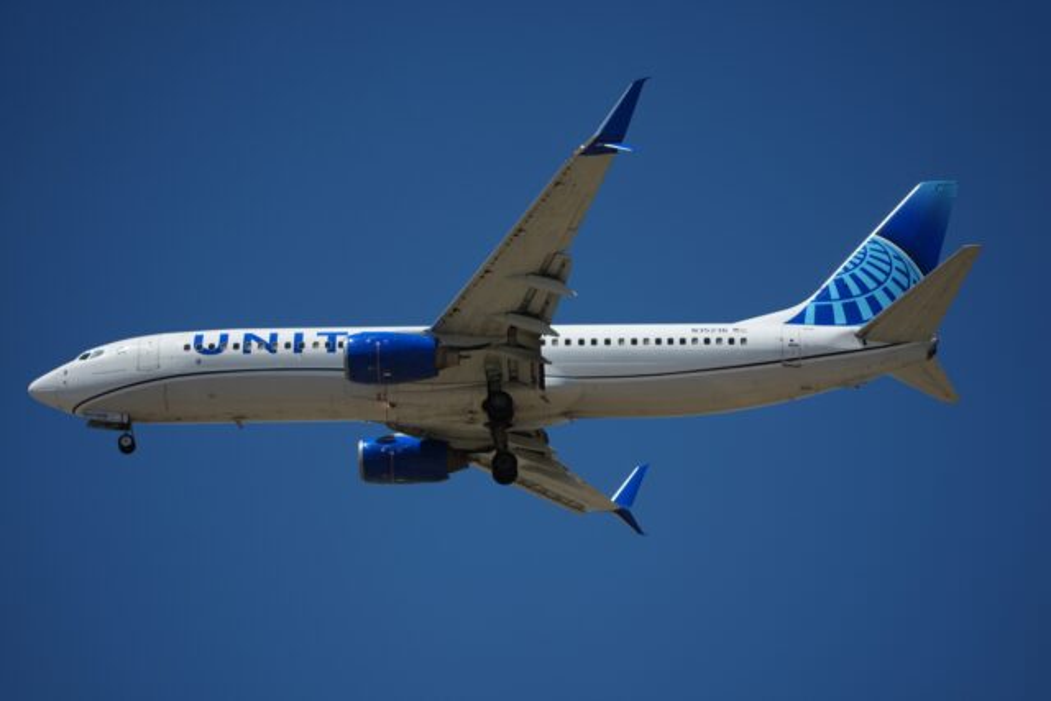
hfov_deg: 13.7
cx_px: 526
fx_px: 4380
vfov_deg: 9.2
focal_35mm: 150
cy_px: 350
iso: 200
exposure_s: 1/2000
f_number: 5
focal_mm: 150
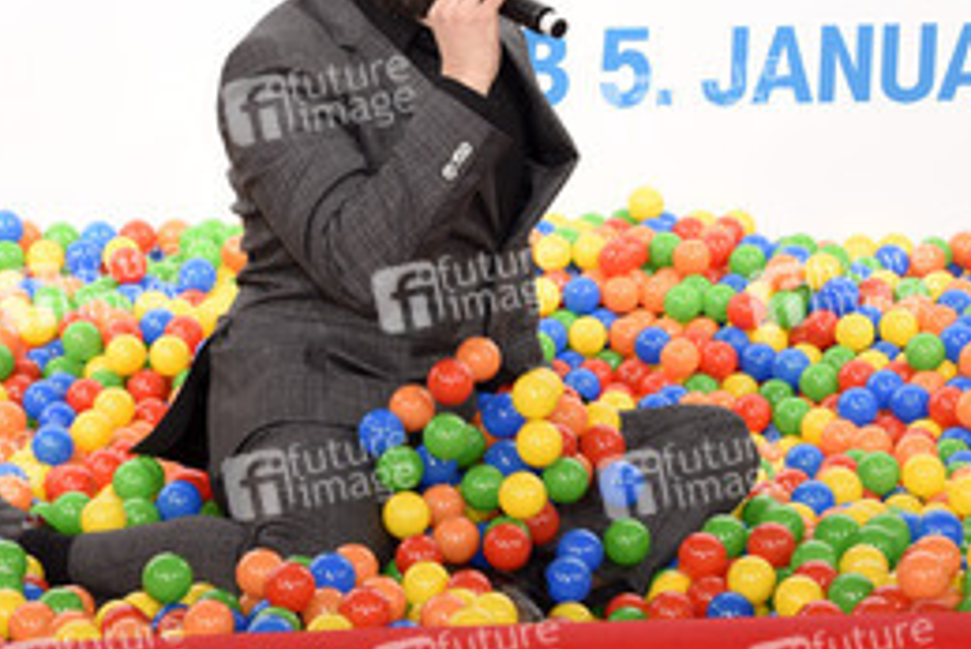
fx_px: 3049
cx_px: 369
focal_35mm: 113
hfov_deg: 18.1
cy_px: 195
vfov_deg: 12.1
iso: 500
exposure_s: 1/200
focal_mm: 65
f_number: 5.6
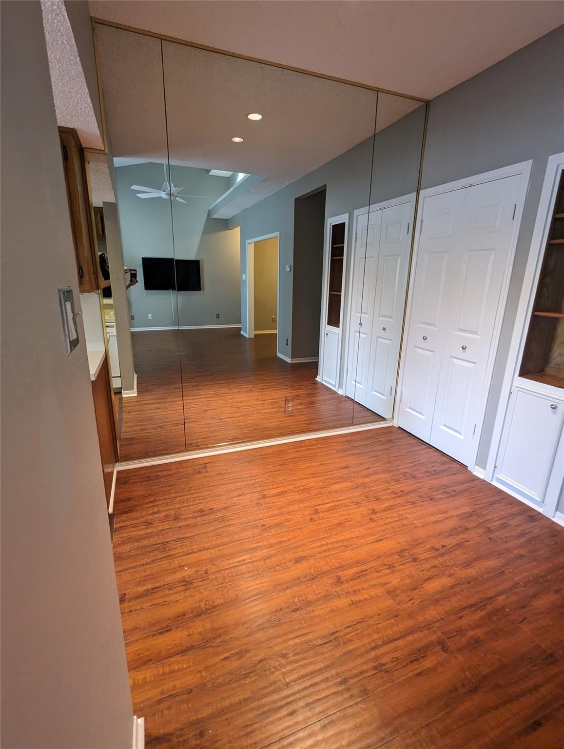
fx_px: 347
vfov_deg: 94.4
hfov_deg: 78.3
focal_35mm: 16
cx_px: 282
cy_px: 374
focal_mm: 2.35
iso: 258
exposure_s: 1/30
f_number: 2.2
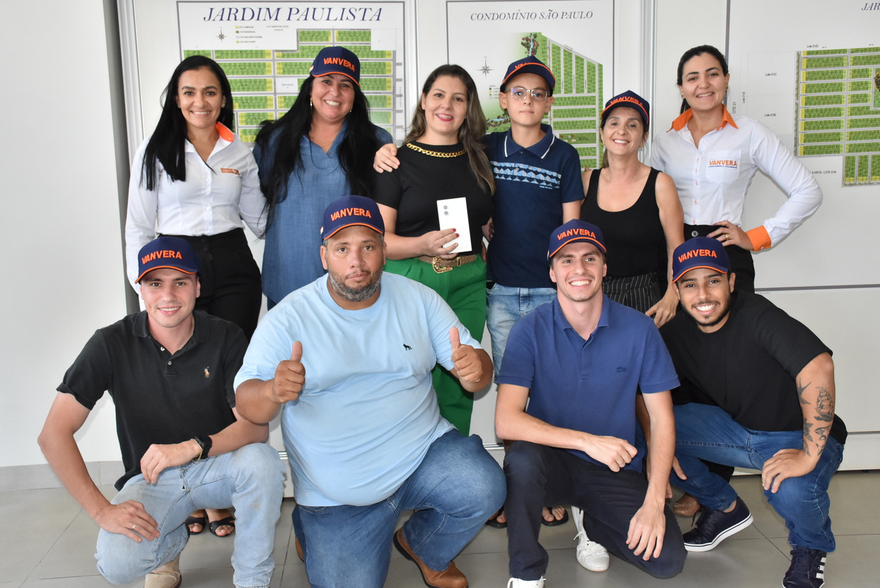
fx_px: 954
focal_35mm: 39
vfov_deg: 34.3
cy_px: 294
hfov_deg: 49.5
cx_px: 440
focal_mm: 26
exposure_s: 1/250
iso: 1600
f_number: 5.6
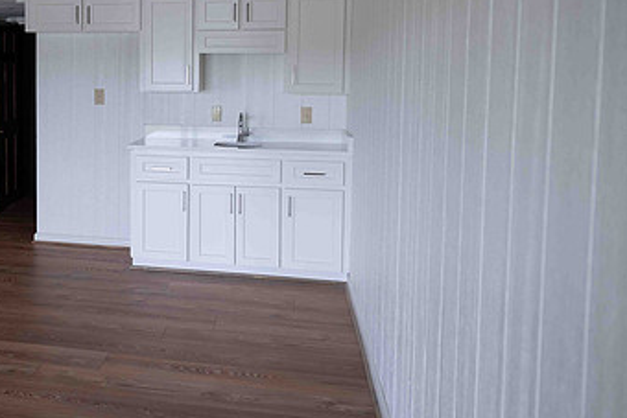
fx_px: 714
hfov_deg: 44.3
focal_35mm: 41
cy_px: 111
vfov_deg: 32.1
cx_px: 96
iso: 640
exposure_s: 1/250
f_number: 2.5
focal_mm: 24
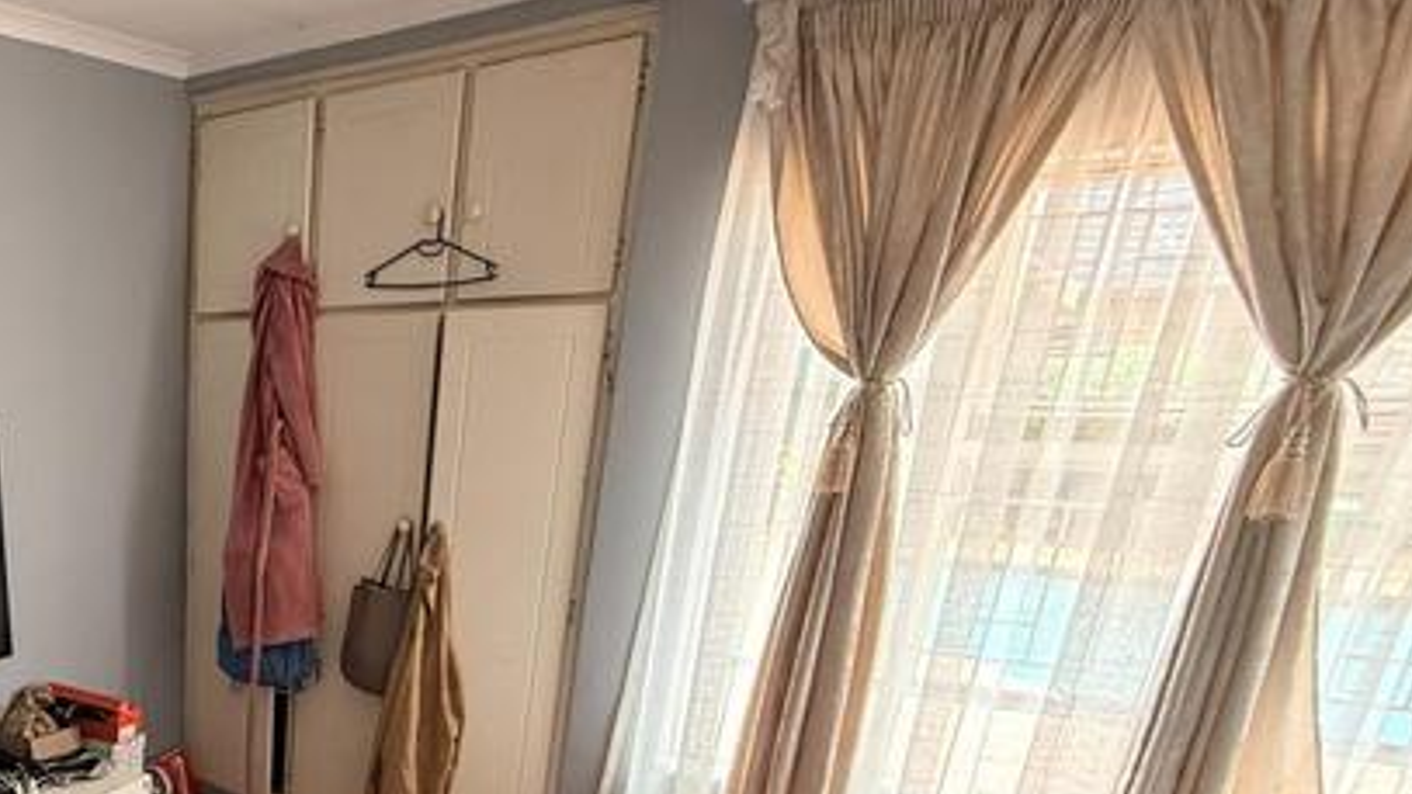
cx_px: 49
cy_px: 756
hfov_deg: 53.0
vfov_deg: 35.9
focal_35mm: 30
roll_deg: +1.8
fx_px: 1123
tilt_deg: -19.8
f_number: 2.2
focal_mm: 2.22
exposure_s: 1/60
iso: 320
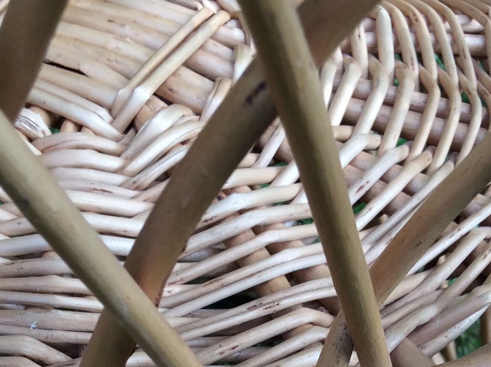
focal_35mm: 71
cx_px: 282
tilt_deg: -50.7
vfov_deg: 20.0
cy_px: 373
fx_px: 1006
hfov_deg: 27.4
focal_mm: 3.3
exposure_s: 1/121
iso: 32
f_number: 2.4
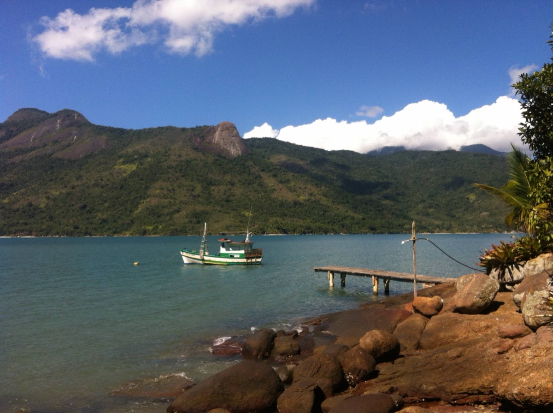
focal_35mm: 35
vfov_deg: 40.6
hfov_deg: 52.7
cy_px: 206
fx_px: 558
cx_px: 276
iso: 80
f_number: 2.8
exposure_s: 1/1257
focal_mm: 3.85
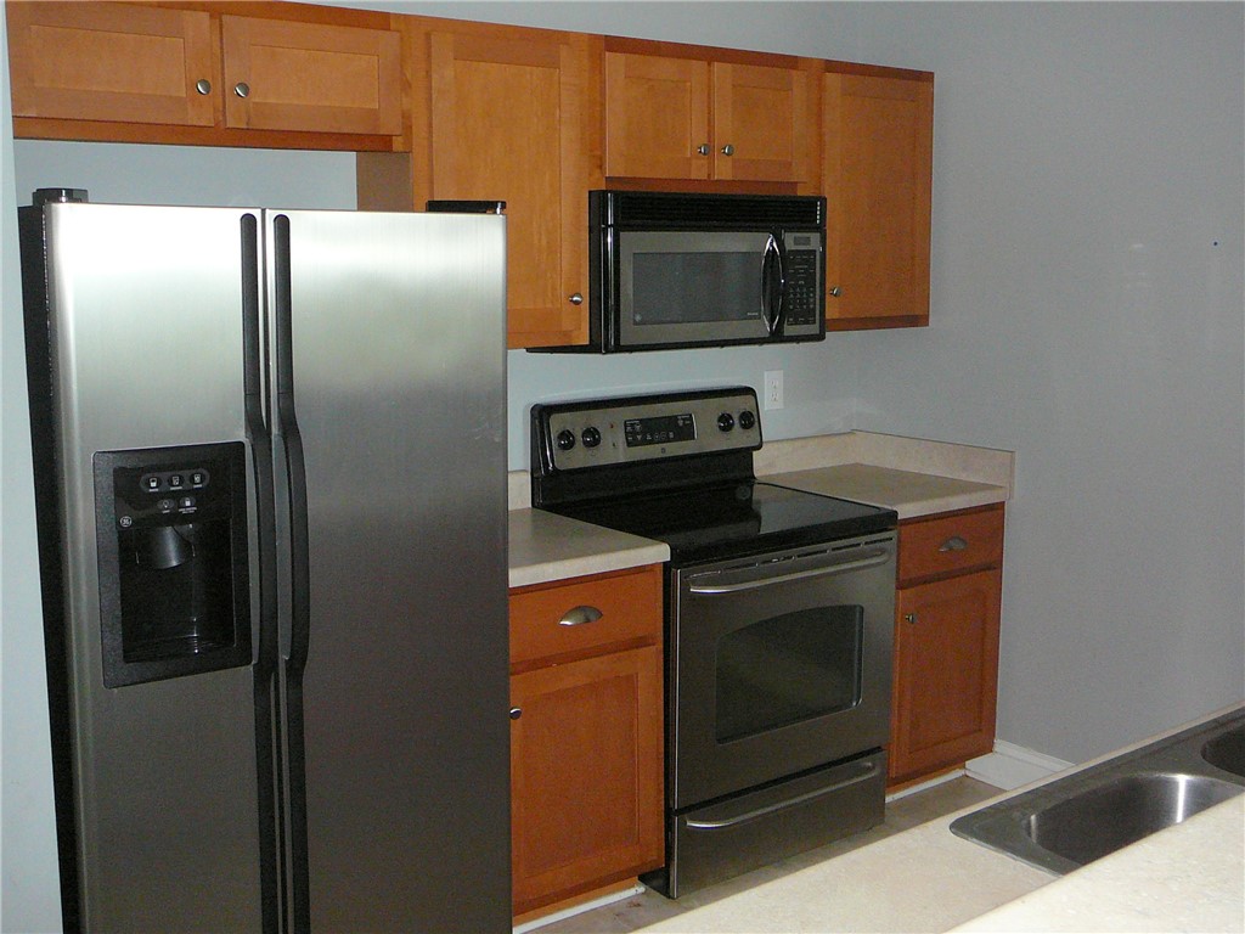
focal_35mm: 39
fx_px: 1403
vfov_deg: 36.8
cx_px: 622
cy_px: 467
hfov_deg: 47.9
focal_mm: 5.8
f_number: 3
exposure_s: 1/30
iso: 250
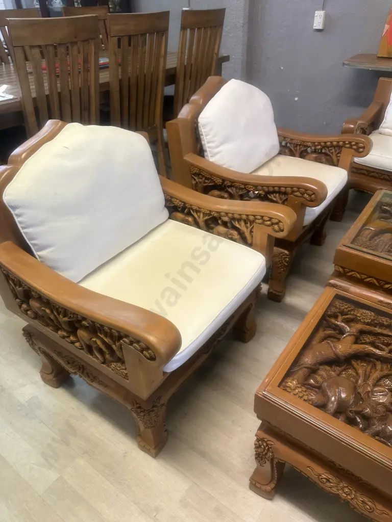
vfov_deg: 71.6
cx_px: 196
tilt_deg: -36.3
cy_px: 261
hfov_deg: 56.8
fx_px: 362
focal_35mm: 24
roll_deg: +0.5
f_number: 1.78
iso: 160
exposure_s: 1/100
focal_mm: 6.86
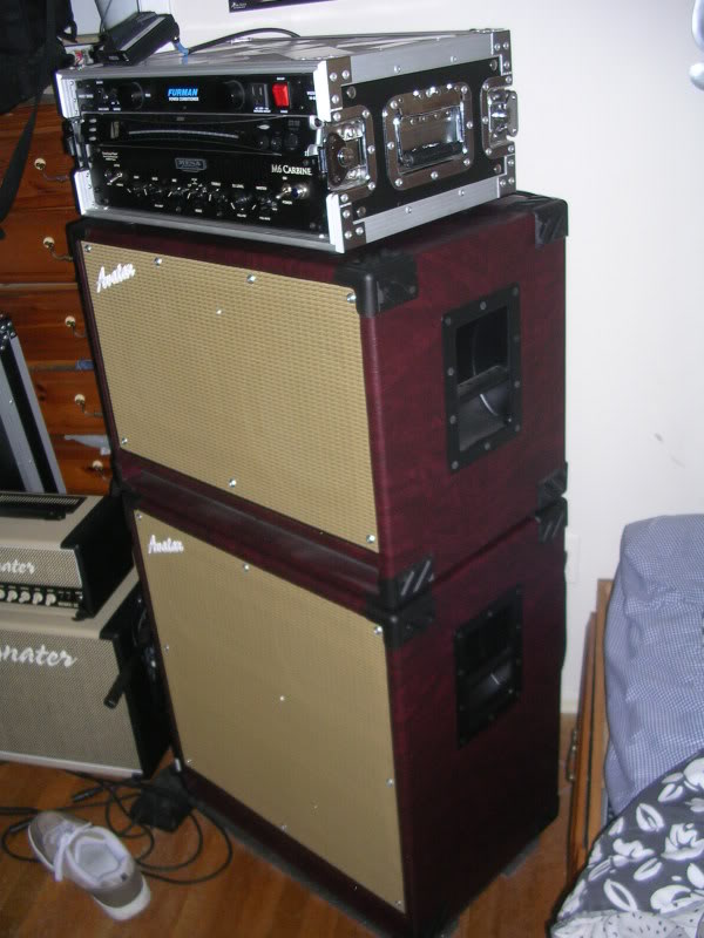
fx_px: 1030
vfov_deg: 49.0
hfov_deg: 37.7
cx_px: 352
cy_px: 469
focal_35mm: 38
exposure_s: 1/60.1
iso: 89
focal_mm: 5.8
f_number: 2.8
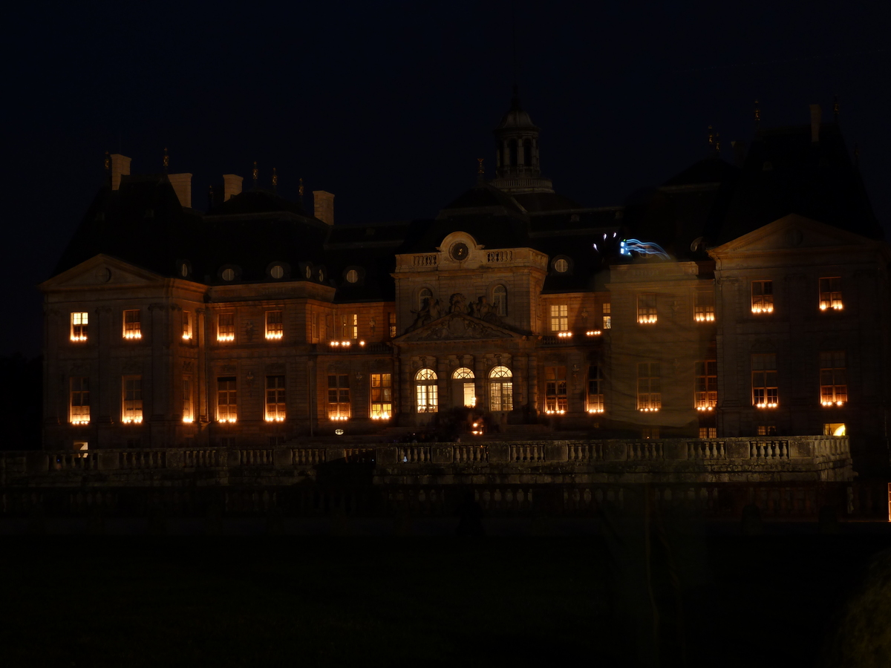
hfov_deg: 30.7
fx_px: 1622
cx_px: 446
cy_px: 334
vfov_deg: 23.3
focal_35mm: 63
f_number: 4
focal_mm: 10.3
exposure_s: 15
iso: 80
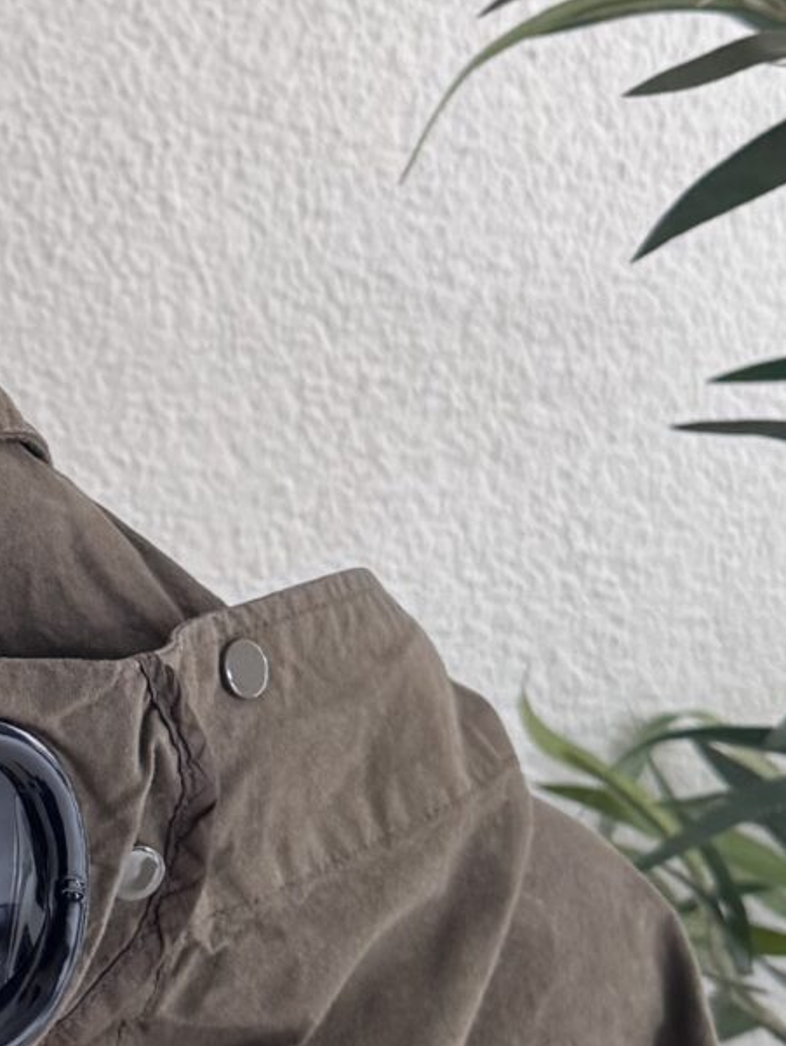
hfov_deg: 13.6
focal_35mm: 102
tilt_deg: -6.3
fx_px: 3086
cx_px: -424
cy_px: 382
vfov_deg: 19.2
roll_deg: -1.9
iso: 160
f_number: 1.78
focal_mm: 6.76
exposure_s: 1/121
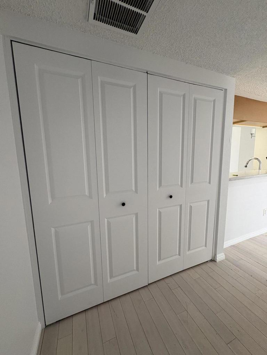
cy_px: 178
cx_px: 134
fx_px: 144
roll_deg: +1.5
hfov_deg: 85.7
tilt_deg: -6.6
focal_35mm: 14
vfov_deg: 102.1
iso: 200
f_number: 2.2
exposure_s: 1/60
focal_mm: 2.22
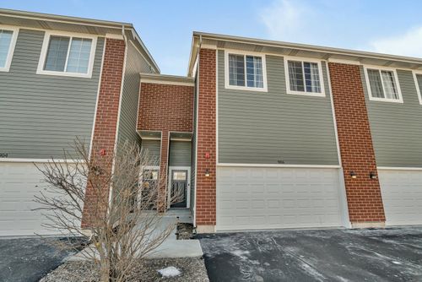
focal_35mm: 16
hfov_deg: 96.7
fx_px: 188
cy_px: 141
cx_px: 211
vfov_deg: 73.8
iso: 640
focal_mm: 16
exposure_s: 1/200
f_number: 9
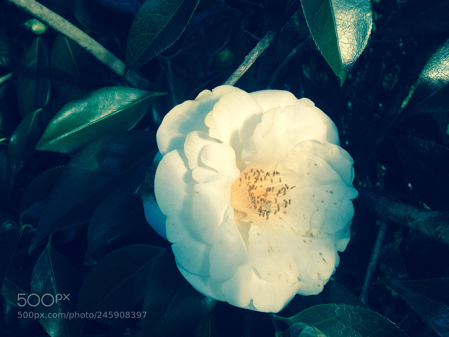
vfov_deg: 40.7
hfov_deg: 52.6
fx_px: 454
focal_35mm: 35
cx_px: 224
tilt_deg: -23.9
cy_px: 168
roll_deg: +1.3
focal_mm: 4.28
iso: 50
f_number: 2.4
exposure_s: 1/148
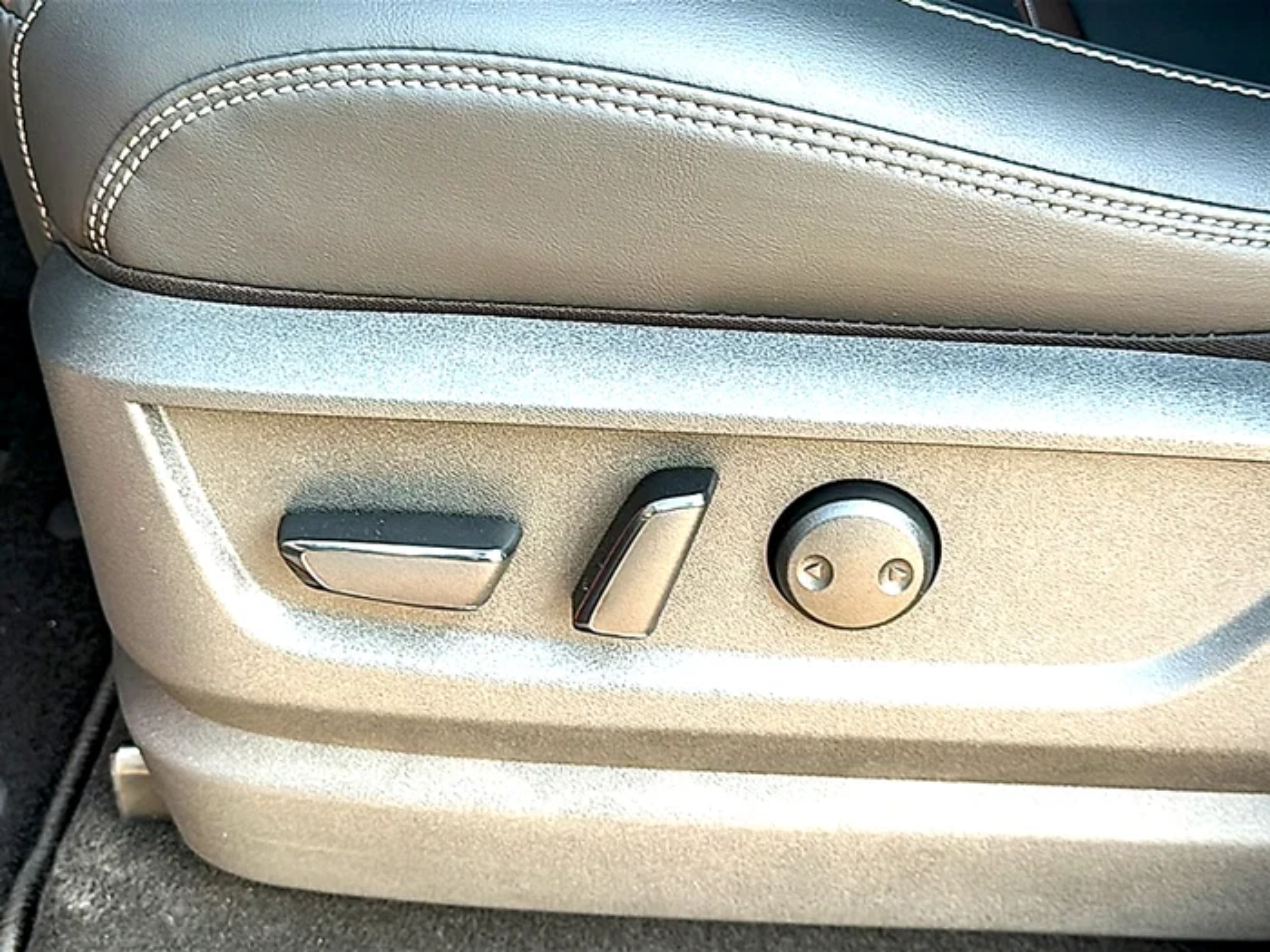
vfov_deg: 36.0
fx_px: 1468
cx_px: 635
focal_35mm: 40
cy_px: 476
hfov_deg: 46.8
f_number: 1.78
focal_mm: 6.86
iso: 50
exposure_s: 1/114
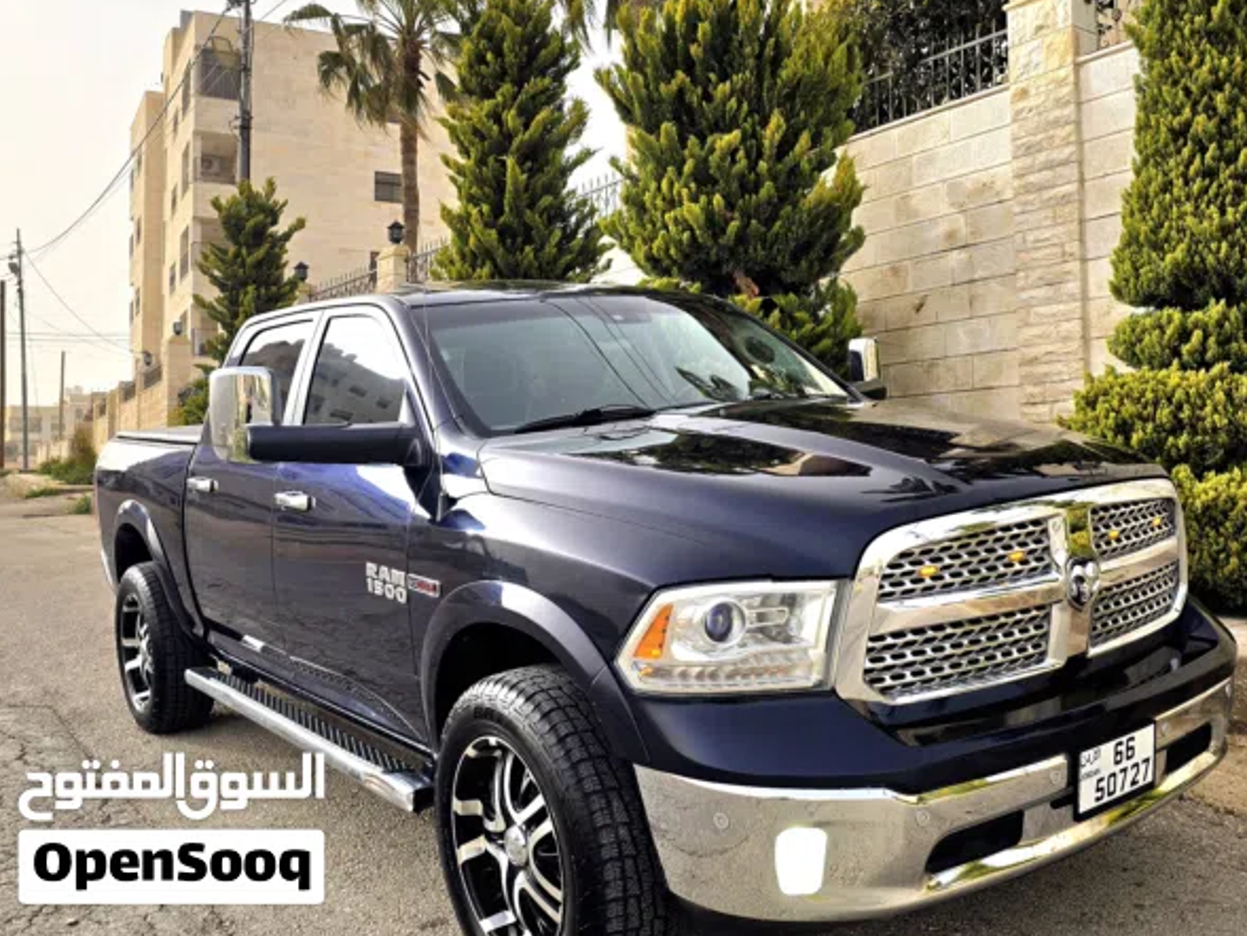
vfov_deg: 54.9
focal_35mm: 25
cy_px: 447
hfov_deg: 69.4
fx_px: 901
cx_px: 644
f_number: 1.7
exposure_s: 1/667
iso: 12
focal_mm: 6.3
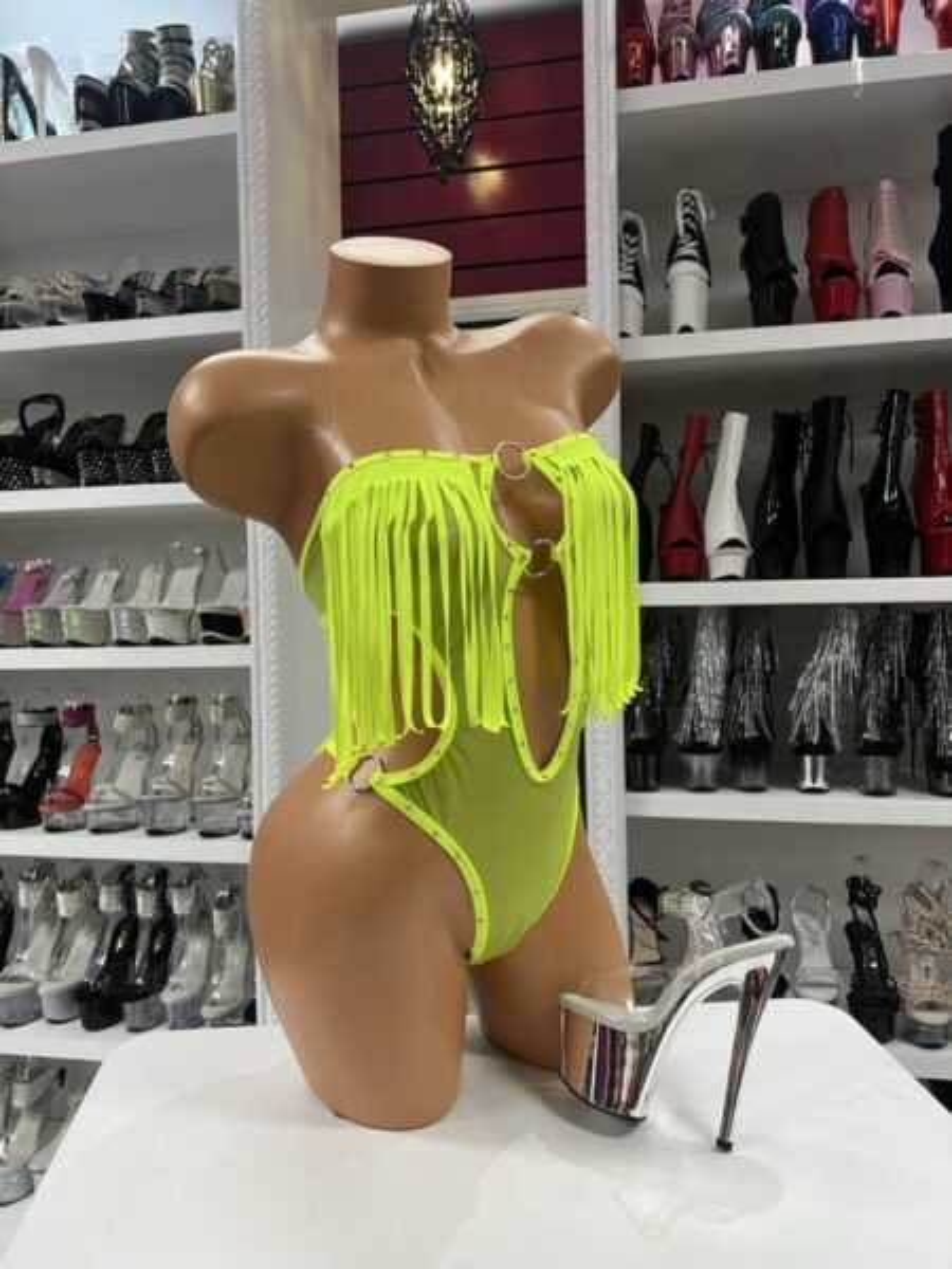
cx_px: 476
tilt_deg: -1.1
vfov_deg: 67.3
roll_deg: +1.7
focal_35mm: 26
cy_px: 634
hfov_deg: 53.1
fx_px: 953
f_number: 1.5
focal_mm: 5.7
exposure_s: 1/60
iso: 100
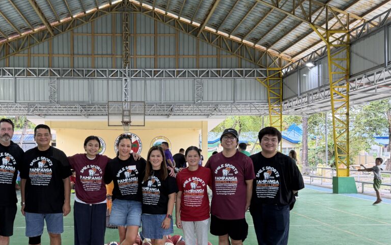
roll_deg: +0.1
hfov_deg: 55.9
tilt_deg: -0.3
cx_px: 142
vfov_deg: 37.0
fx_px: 362
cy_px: 157
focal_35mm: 34
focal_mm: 6.76
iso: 125
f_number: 1.78
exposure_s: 1/120
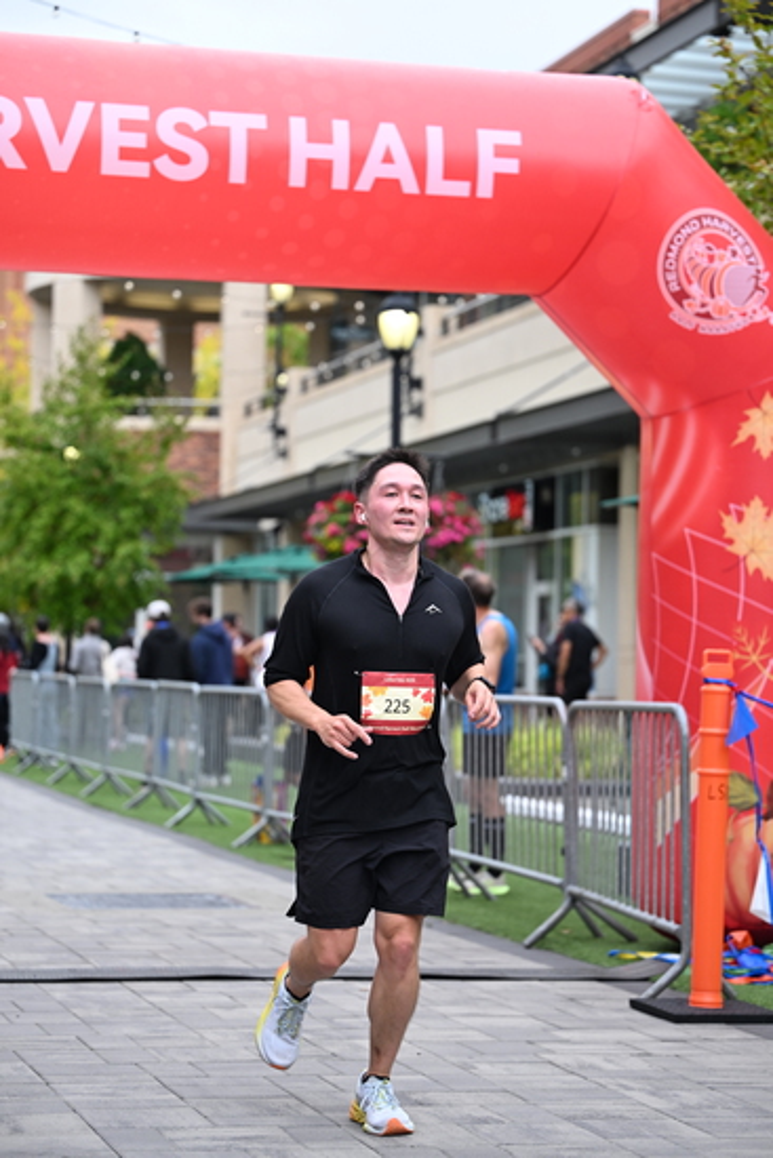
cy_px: 579
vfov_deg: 24.8
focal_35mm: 82
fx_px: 2639
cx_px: 386
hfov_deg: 16.7
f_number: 2.8
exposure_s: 1/2000
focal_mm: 82
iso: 640
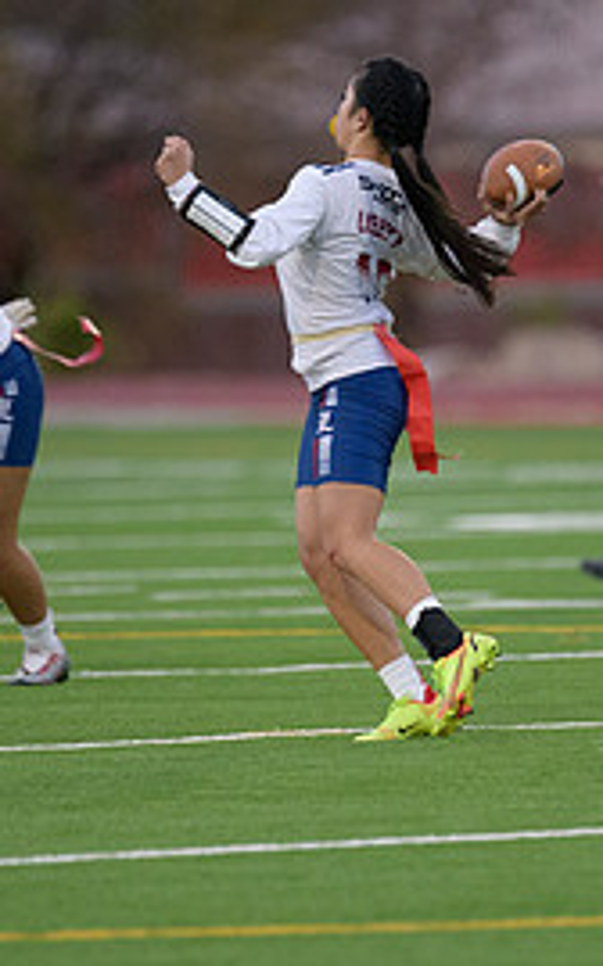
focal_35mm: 659
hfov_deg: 2.0
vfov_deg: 3.2
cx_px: 409
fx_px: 17337
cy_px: 408
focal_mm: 300
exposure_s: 1/3200
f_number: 2.8
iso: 3600
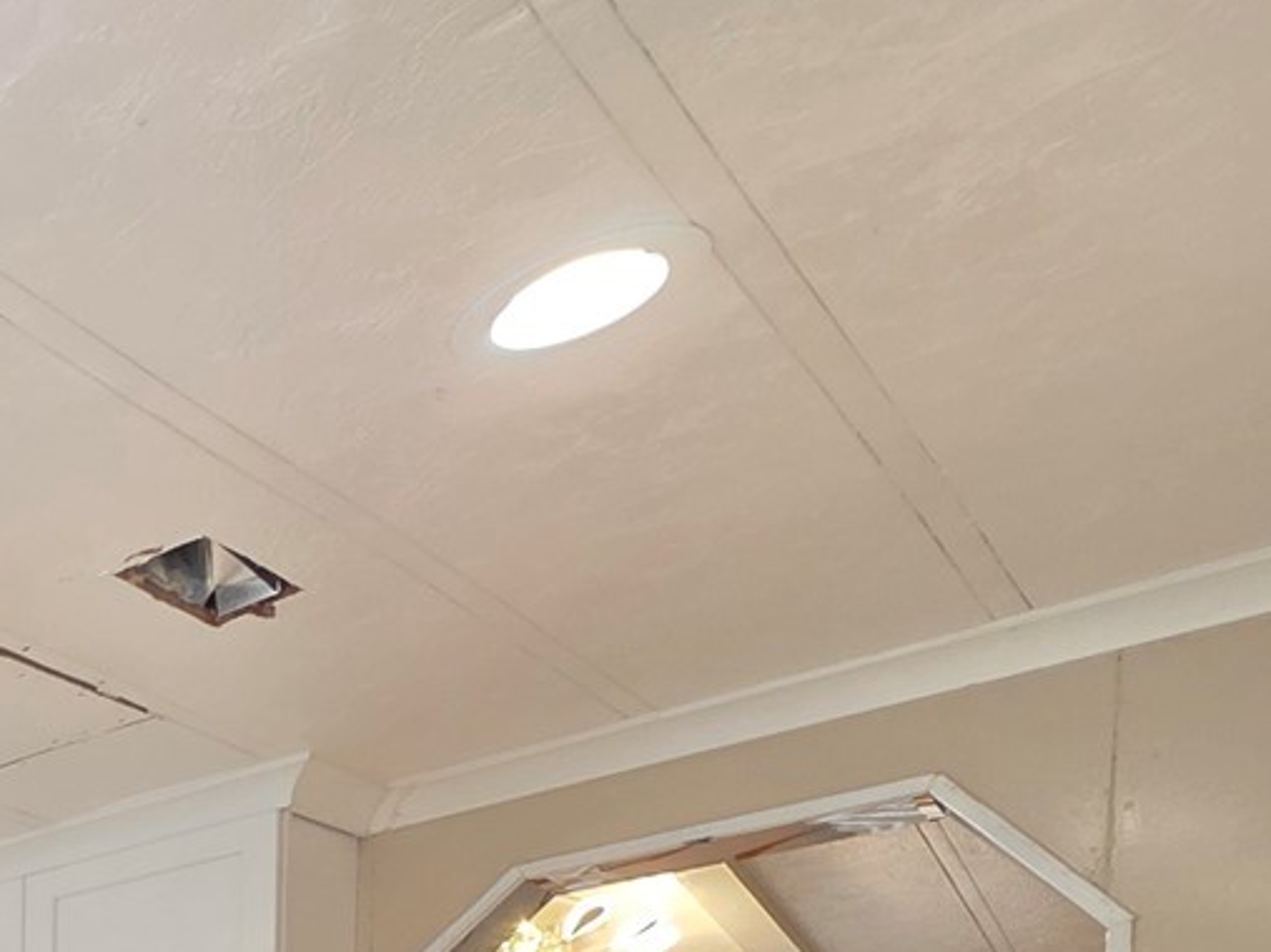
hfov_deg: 27.6
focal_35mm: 41
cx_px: -707
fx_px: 1505
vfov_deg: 25.4
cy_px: 1466
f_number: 1.9
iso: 160
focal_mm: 2.2
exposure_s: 1/60
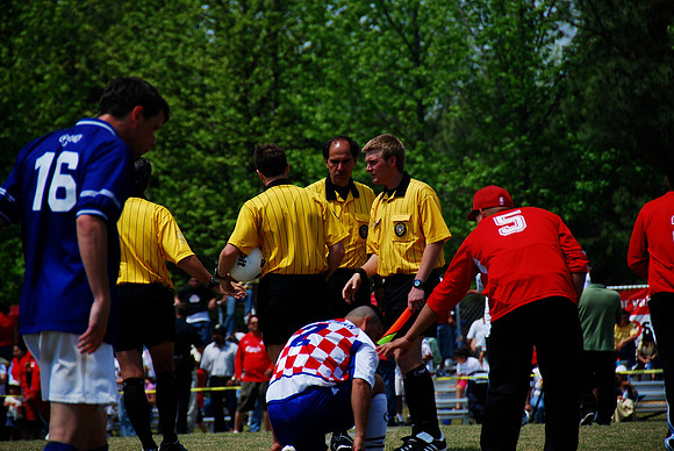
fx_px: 5622
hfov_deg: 6.9
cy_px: 226
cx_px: 337
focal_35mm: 300
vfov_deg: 4.6
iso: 100
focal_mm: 200
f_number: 5.6
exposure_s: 1/500
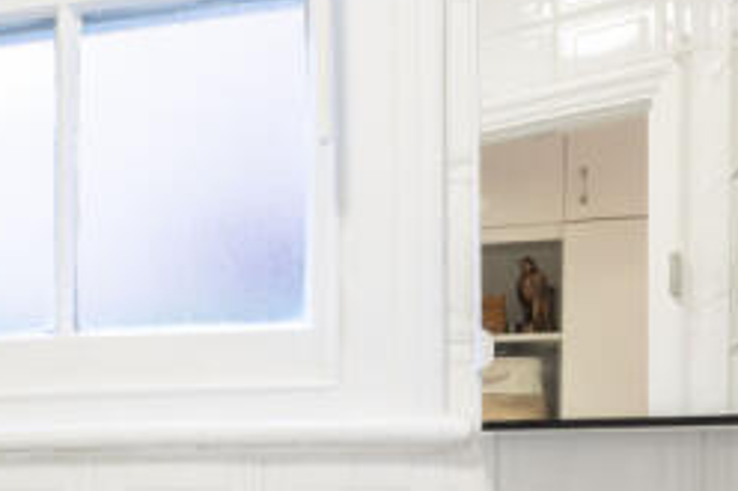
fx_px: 1270
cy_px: 492
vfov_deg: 21.1
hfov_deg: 30.0
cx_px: -18
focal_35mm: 62
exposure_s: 1.3
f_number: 16
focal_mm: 15
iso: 200
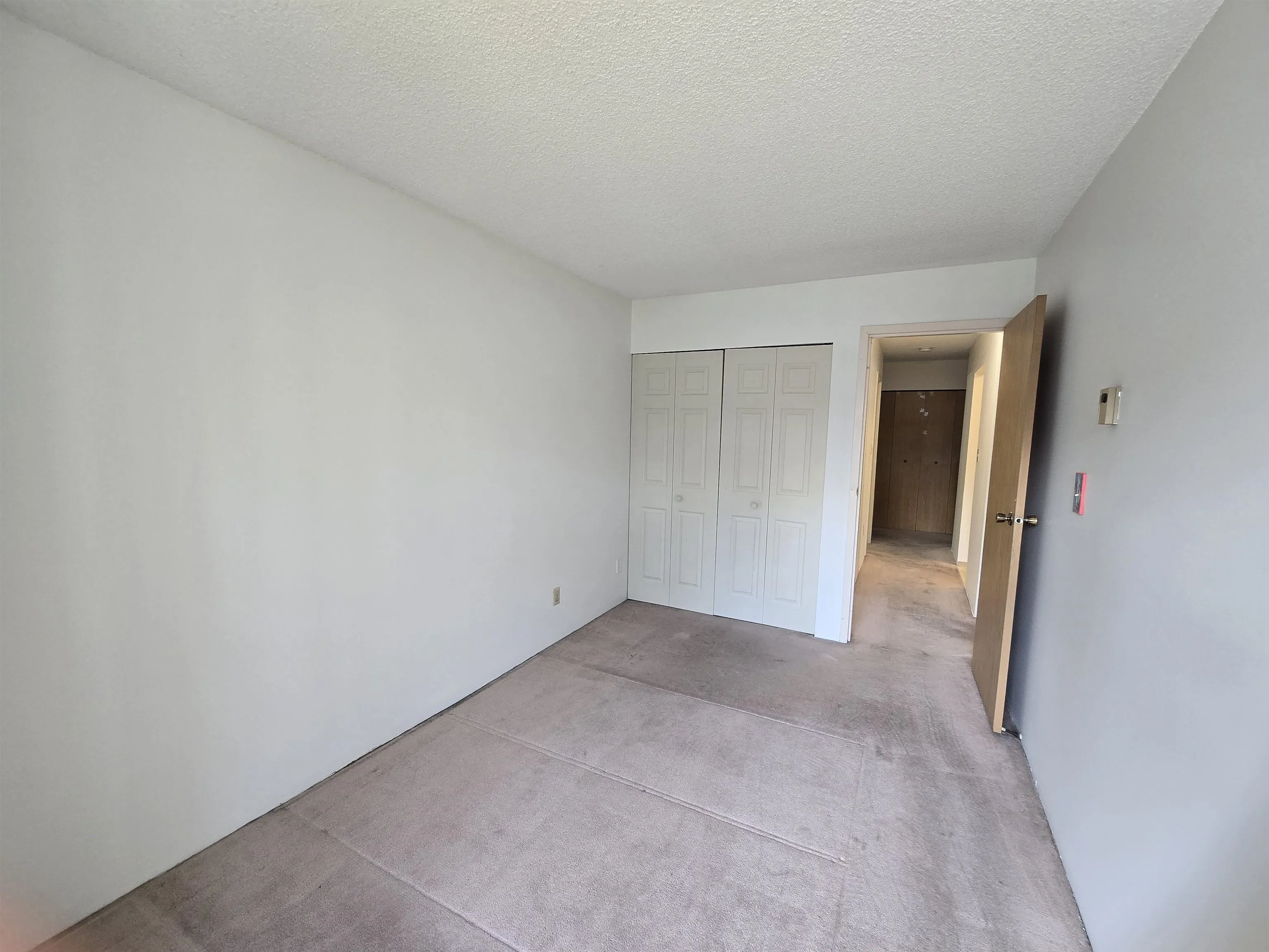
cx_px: 634
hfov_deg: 106.2
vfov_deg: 89.9
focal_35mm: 13
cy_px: 476
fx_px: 477
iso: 125
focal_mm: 2.2
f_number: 2.2
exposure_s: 1/60
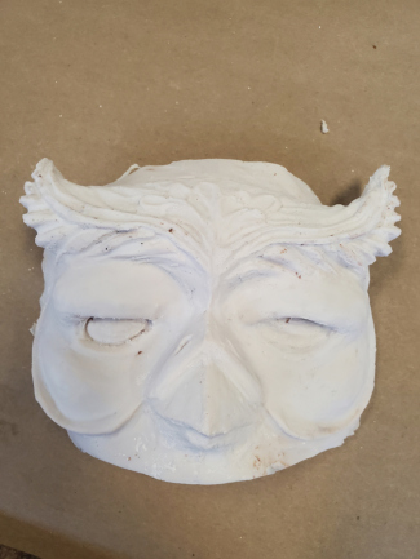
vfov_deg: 67.3
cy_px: 280
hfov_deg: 53.1
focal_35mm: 26
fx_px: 420
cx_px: 210
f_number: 2.4
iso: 250
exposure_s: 1/120
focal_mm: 4.3
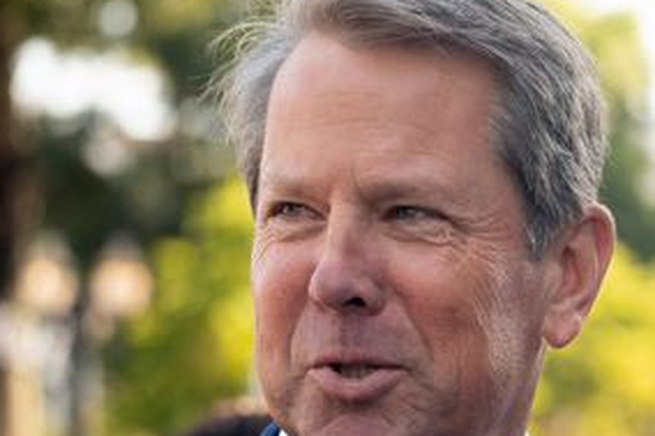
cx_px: 494
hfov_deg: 11.7
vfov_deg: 7.8
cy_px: 313
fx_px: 3200
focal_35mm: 176
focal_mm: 100
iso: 640
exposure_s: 1/400
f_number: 5
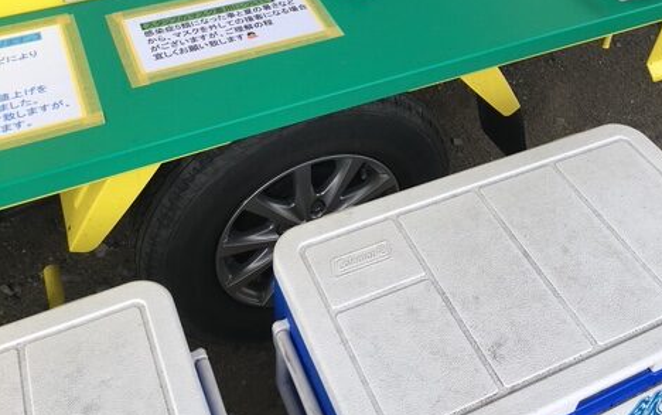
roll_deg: -3.2
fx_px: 758
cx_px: 338
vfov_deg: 28.9
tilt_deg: -35.2
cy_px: 14
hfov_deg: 47.2
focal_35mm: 42
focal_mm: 4.15
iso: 25
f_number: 2.2
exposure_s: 1/223
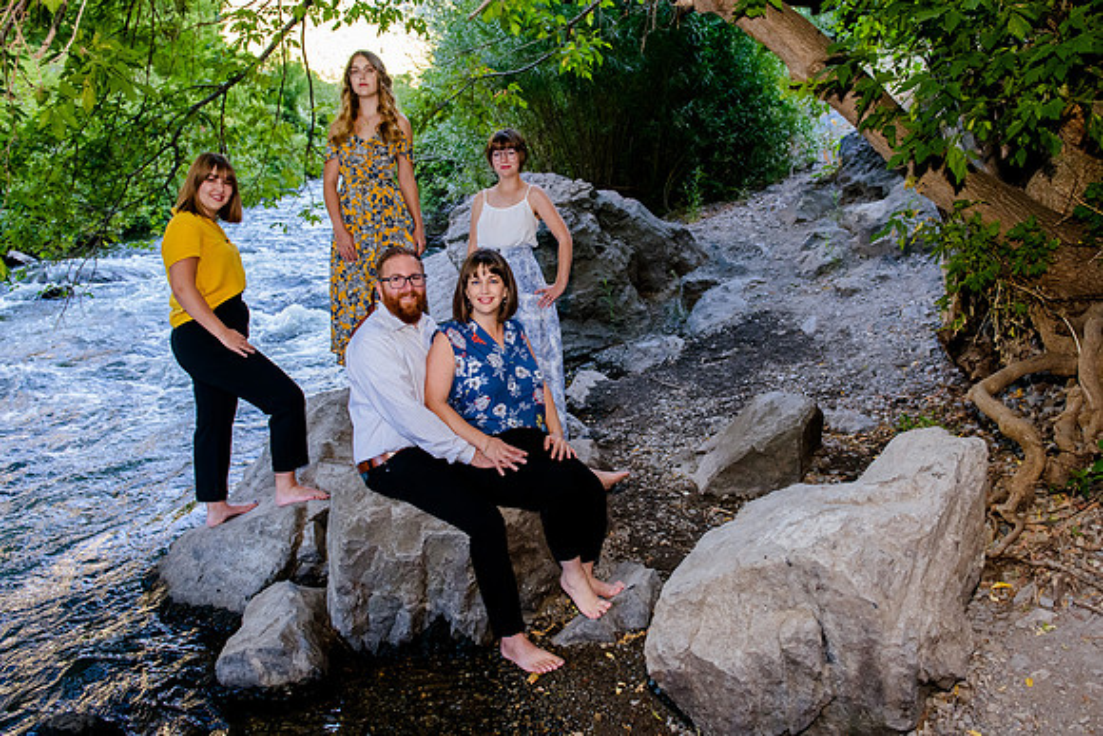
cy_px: 340
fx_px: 932
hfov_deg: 61.2
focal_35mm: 30
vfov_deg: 43.0
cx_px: 555
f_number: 5
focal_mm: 26
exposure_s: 1/160
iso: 1600
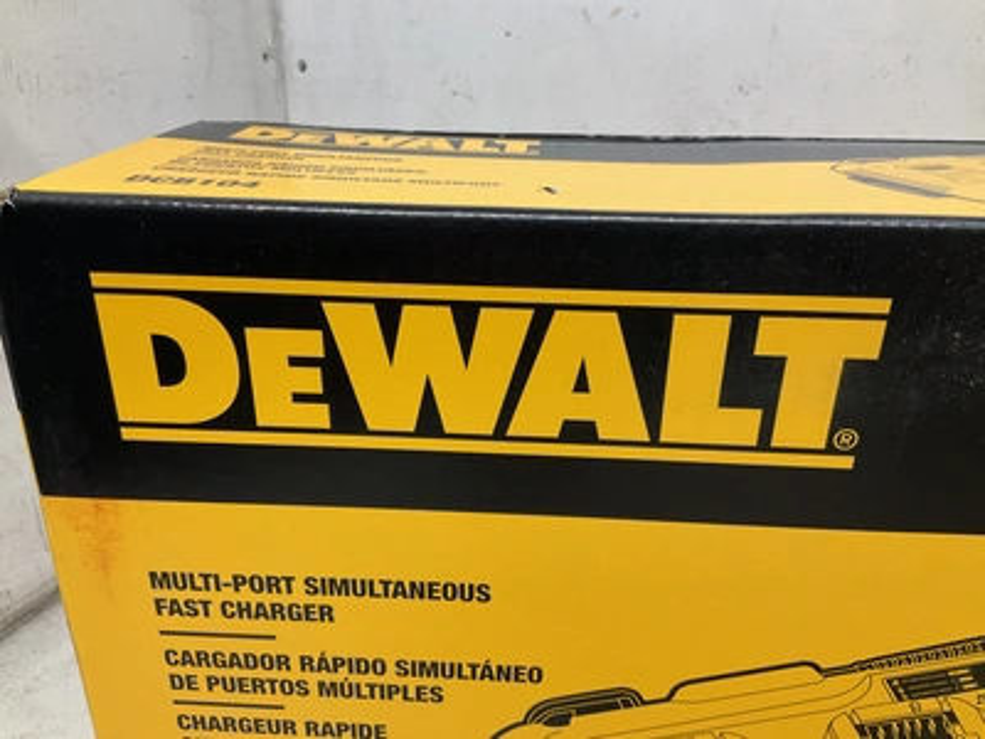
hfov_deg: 61.7
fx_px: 825
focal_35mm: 29
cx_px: 492
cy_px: 370
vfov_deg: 48.2
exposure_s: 1/120
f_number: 1.8
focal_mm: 3
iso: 50
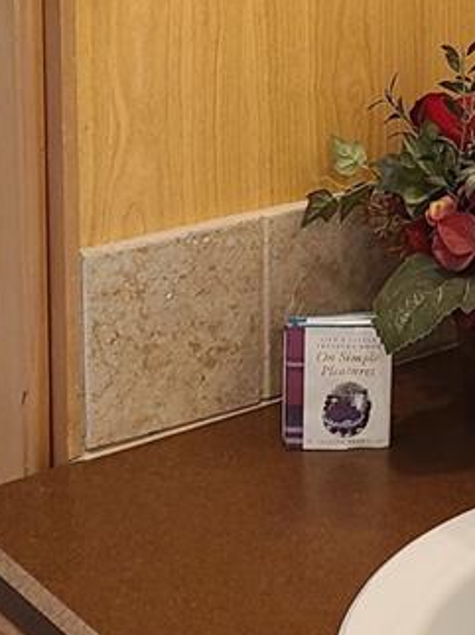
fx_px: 1777
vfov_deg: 19.7
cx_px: 420
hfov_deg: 15.1
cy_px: 10
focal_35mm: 97
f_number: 1.8
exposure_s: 1/60
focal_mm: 5.4
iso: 125
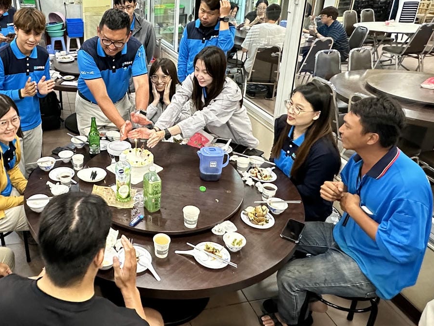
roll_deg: +1.8
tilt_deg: -20.7
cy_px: 110
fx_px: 376
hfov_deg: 56.9
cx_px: 107
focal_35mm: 30
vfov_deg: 46.1
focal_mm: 2.22
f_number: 2.2
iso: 320
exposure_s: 1/60
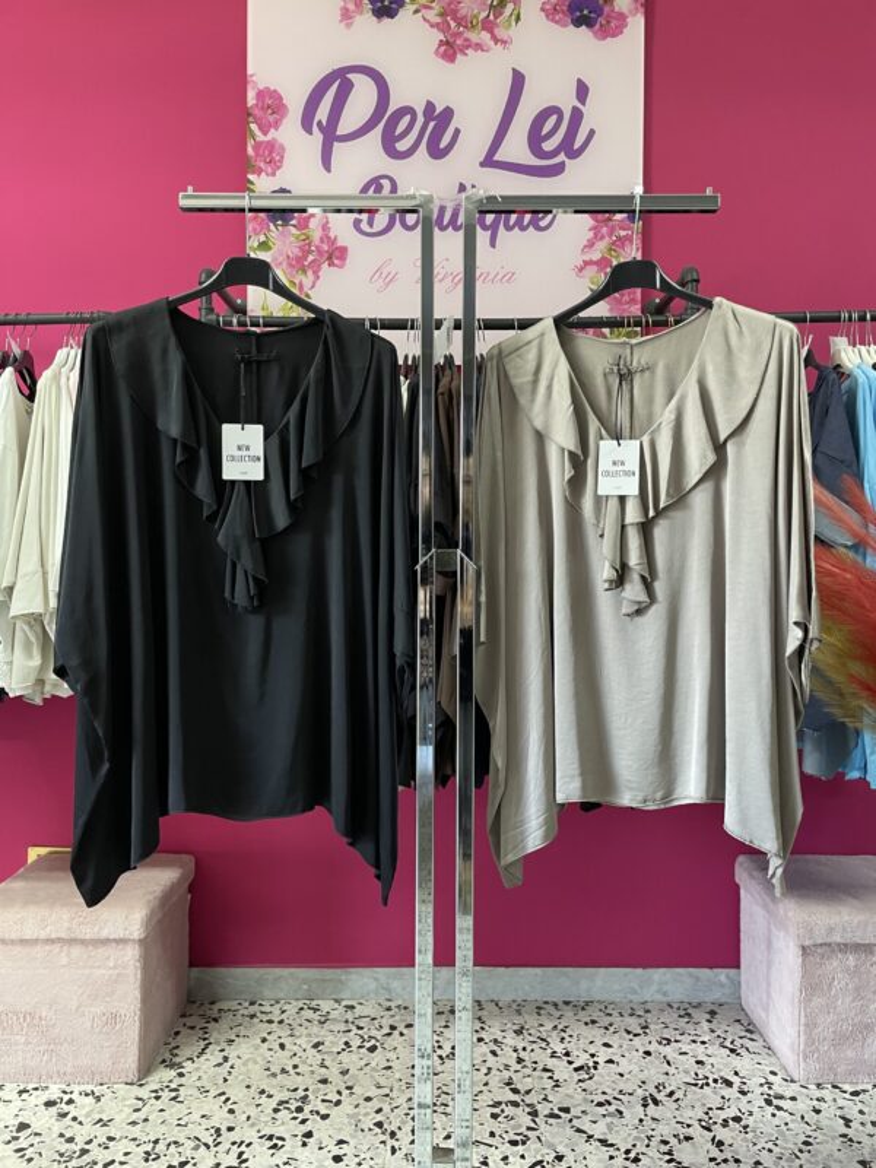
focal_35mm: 26
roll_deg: -0.2
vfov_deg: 67.3
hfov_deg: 53.1
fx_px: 877
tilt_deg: -0.8
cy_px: 584
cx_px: 438
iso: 200
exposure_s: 1/50
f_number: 1.6
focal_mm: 4.2
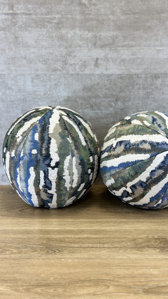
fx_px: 420
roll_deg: +0.2
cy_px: 149
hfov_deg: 22.6
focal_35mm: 53
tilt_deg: -15.2
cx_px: 99
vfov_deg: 39.2
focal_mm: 6.86
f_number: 1.78
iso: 64
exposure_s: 1/120
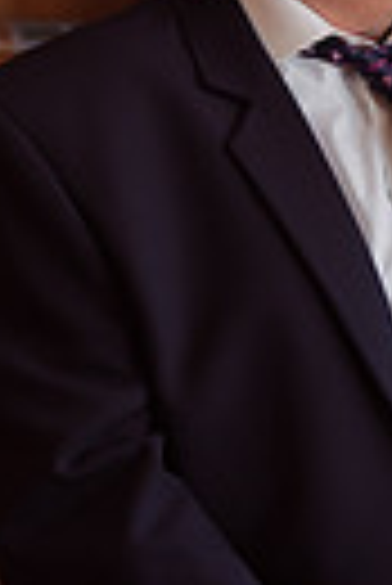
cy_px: 261
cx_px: 545
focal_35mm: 159
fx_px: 2590
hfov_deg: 8.5
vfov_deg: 12.9
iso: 500
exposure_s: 1/250
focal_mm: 46
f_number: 2.8
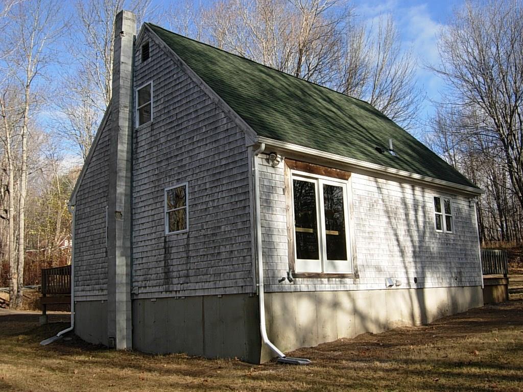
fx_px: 544
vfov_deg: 39.7
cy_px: 196
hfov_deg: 51.4
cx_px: 262
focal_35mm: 36
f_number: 4.8
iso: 50
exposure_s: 1/256
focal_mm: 7.5
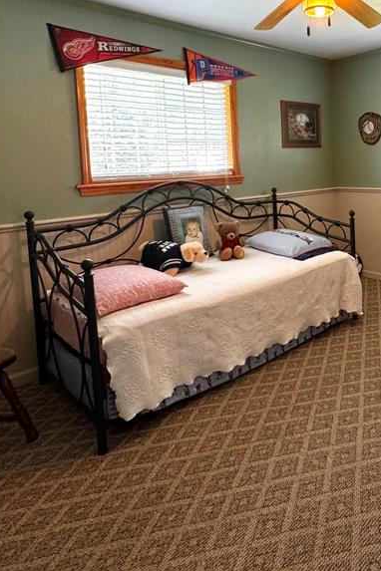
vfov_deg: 67.5
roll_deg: +2.2
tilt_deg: -5.2
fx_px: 413
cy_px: 190
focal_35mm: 26
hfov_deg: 46.0
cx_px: 324
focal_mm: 2.22
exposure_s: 1/60
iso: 320
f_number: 2.2
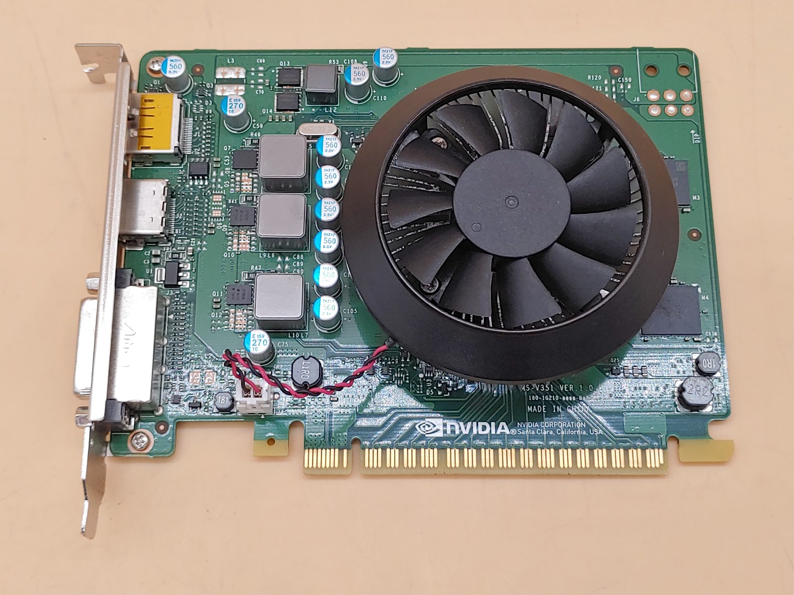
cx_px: 397
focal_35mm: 49
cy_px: 298
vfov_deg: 29.7
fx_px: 1124
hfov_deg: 38.9
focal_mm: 4.36
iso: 50
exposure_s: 1/84
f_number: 1.8
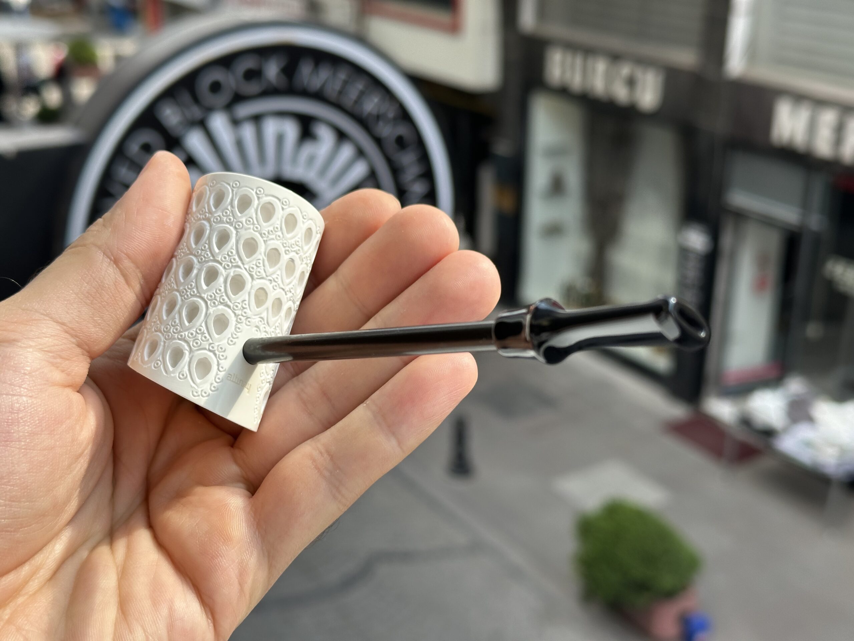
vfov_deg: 30.3
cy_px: 320
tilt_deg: -21.4
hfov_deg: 39.7
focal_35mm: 48
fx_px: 1184
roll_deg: -0.5
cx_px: 427
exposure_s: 1/803
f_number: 1.78
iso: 64
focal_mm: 6.86
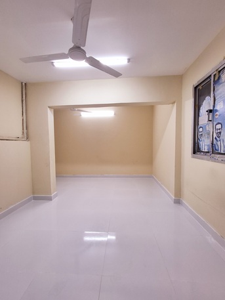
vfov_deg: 94.5
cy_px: 150
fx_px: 139
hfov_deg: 78.1
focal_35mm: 16
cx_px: 112
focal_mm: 1.64
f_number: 2.2
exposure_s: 1/50
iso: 50
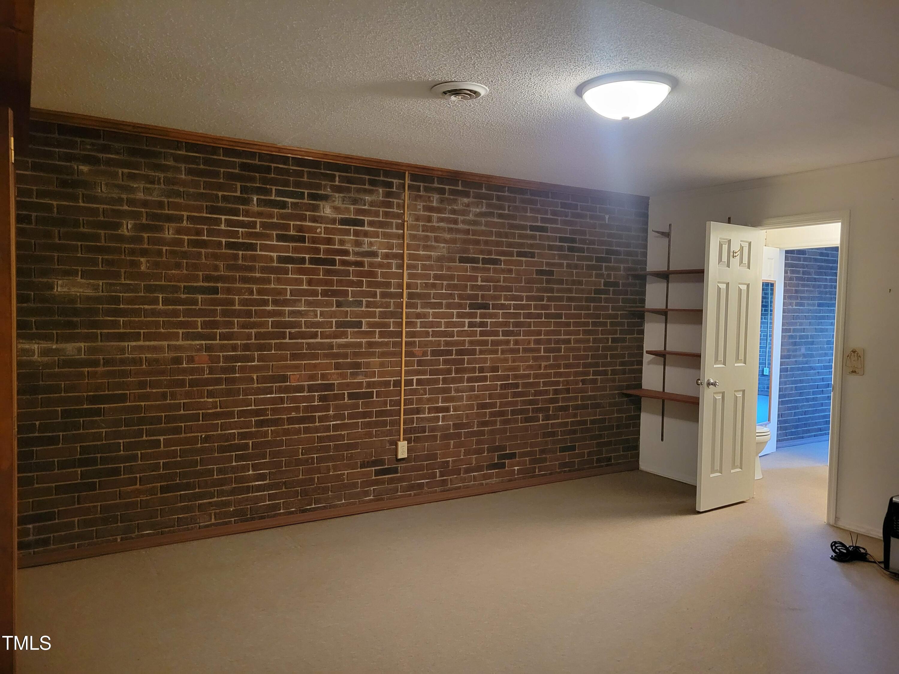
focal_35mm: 26
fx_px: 675
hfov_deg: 67.3
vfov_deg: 53.1
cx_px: 450
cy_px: 337
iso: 800
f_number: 1.8
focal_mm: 5.4
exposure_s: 1/24
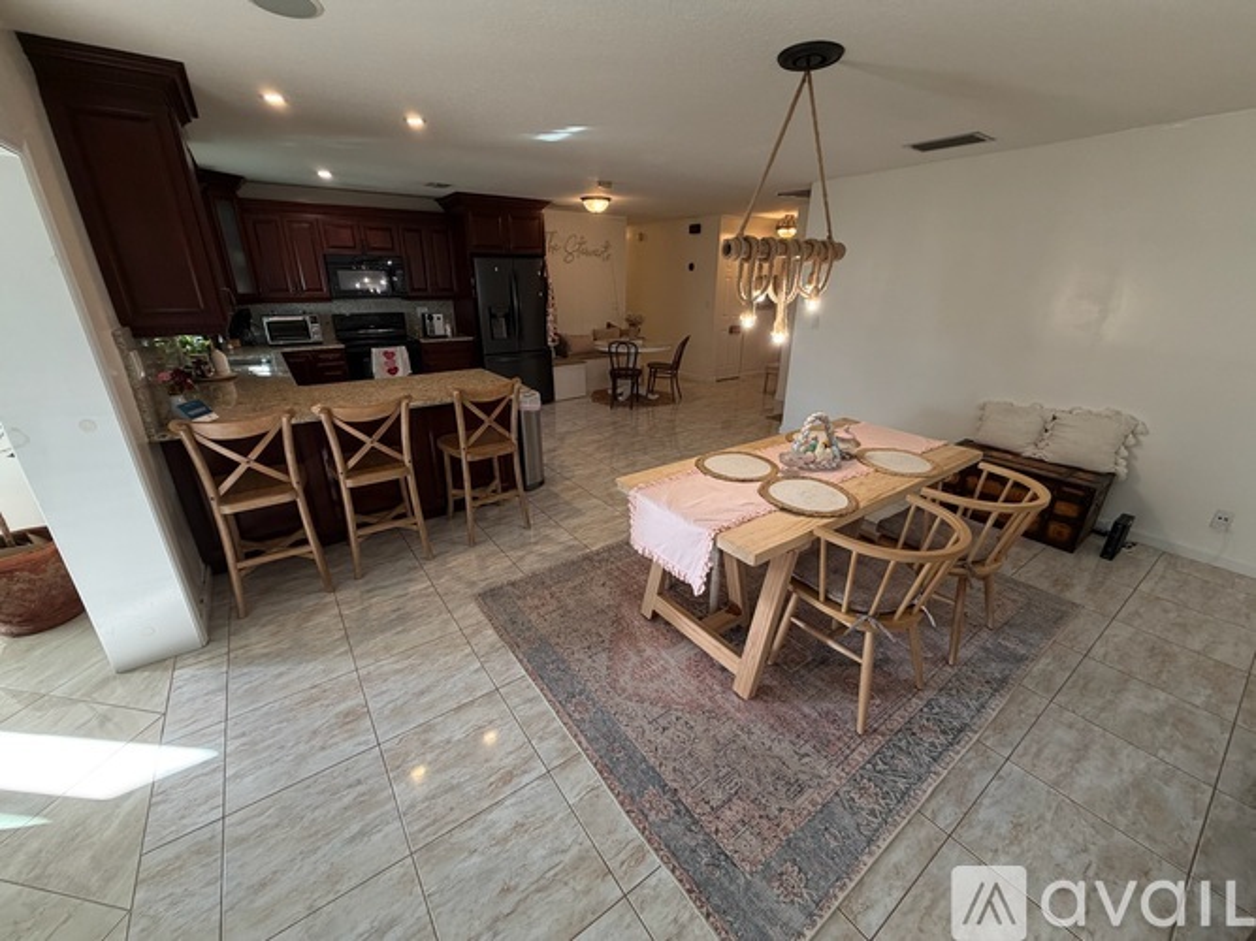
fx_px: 508
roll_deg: +0.1
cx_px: 628
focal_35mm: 14
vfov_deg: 85.7
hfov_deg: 102.1
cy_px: 470
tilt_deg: -21.6
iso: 200
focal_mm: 2.22
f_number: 2.2
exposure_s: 1/120
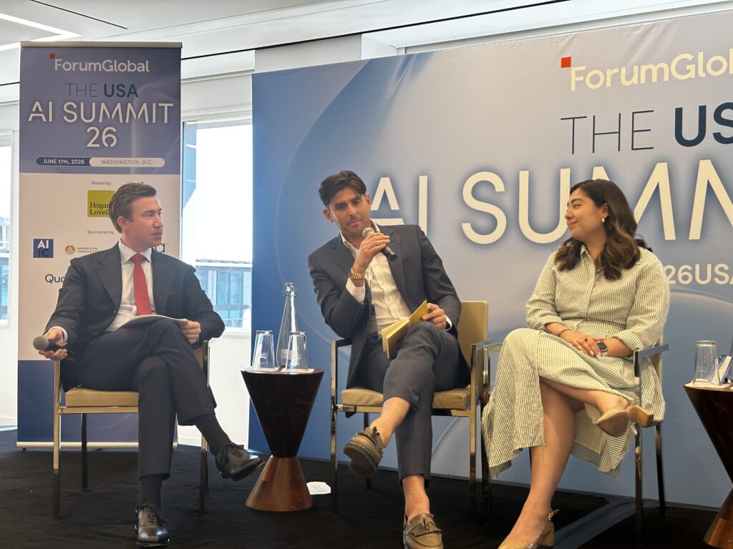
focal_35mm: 48
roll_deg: -0.3
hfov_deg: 39.7
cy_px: 274
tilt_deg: +1.8
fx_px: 1016
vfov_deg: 30.3
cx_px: 366
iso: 64
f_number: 1.78
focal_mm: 6.86
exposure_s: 1/100
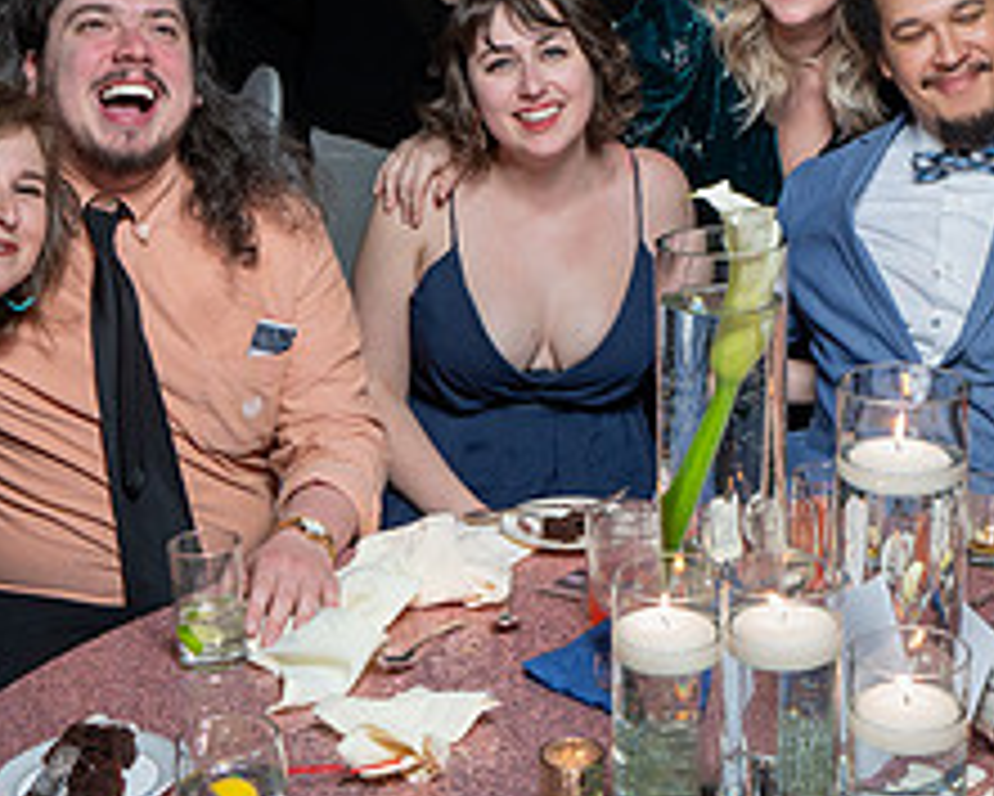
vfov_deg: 21.5
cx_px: 647
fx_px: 2090
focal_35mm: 71
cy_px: 318
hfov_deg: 26.6
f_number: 5.6
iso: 1250
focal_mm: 27
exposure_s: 1/200
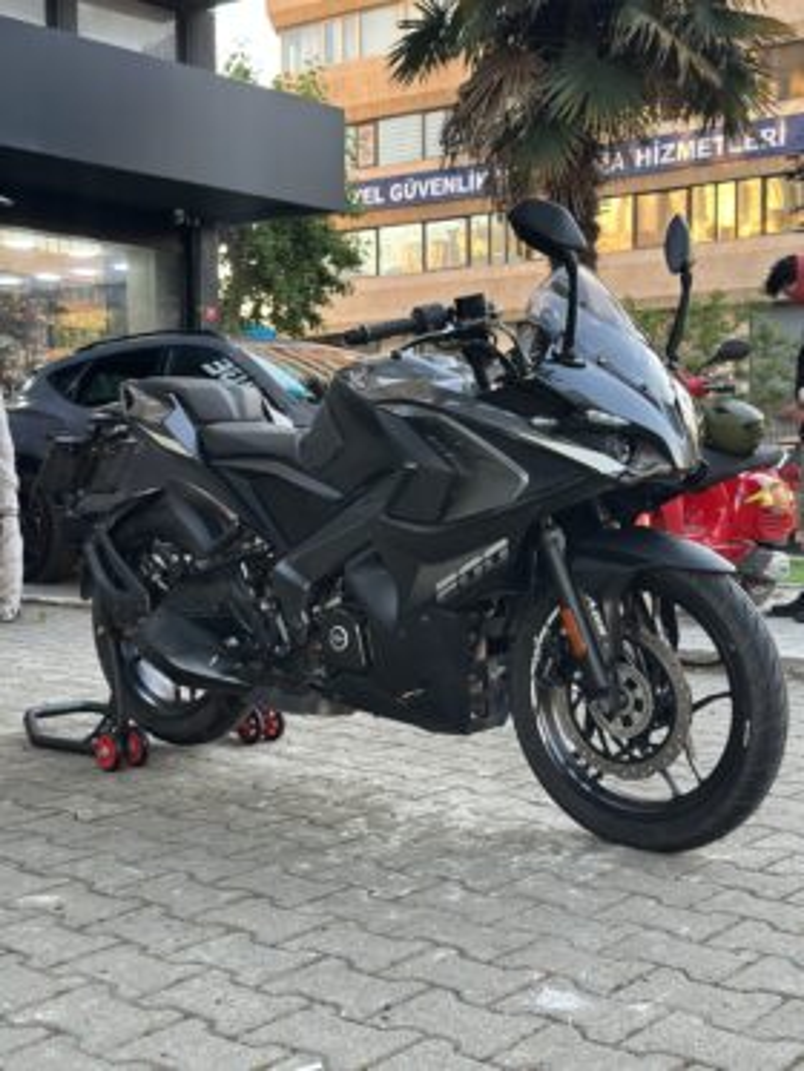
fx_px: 1486
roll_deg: -0.6
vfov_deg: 39.6
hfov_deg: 30.3
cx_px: 402
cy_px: 536
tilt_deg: -2.5
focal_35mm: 48
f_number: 1.78
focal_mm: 6.86
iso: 125
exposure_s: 1/121
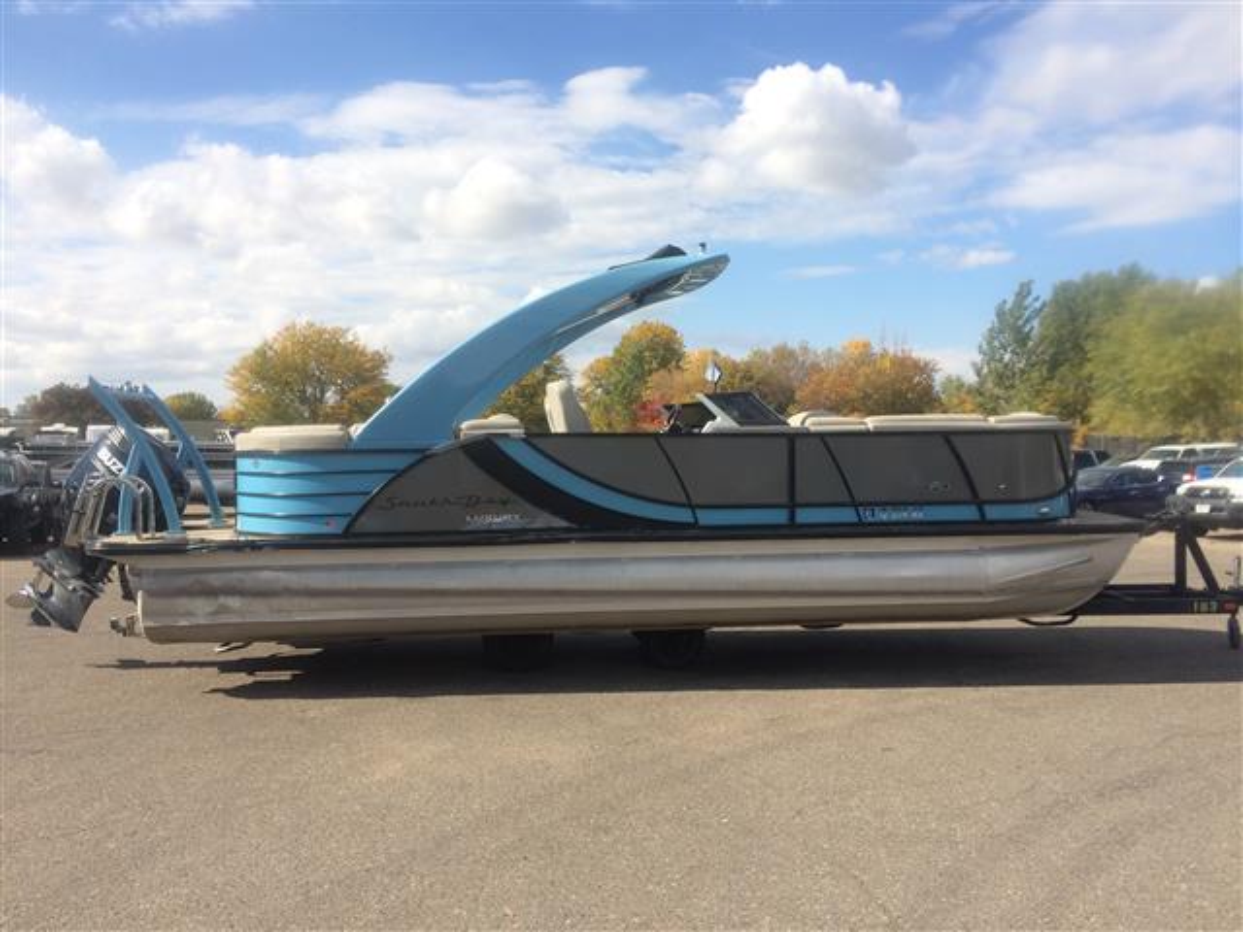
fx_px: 1041
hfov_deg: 61.7
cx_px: 622
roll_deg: +1.3
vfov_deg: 48.2
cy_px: 466
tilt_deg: -1.5
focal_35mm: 29
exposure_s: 1/1466
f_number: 2.2
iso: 32
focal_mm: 4.15
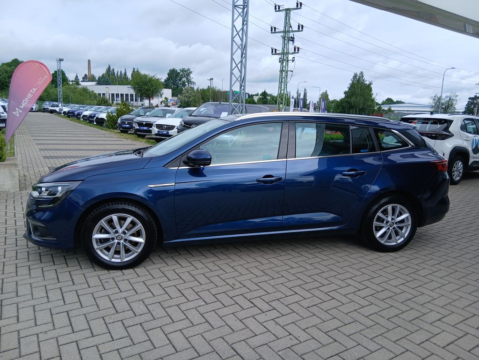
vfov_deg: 53.1
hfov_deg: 67.3
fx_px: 360
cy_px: 180
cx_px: 240
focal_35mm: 26
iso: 20
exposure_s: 1/397
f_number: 1.8
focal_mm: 3.98
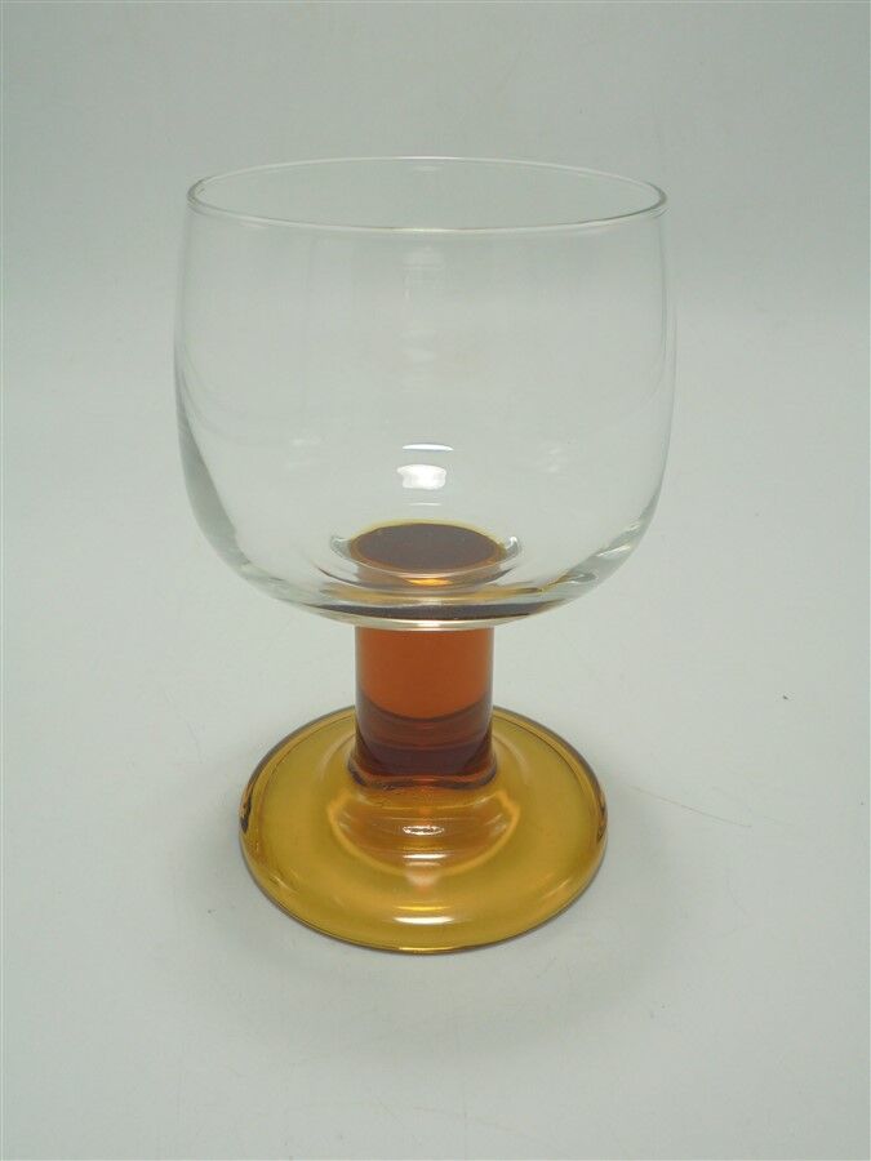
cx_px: 436
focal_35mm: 34
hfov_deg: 41.8
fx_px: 1141
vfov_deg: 54.0
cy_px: 580
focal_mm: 6.1
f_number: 4
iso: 100
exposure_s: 1/160
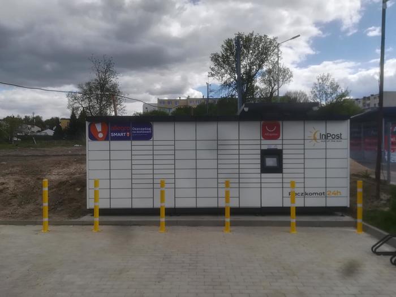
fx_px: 297
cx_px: 198
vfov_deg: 53.1
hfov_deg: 67.3
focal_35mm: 26
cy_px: 148
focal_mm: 3.83
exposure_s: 1/812
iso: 50
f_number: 2.2
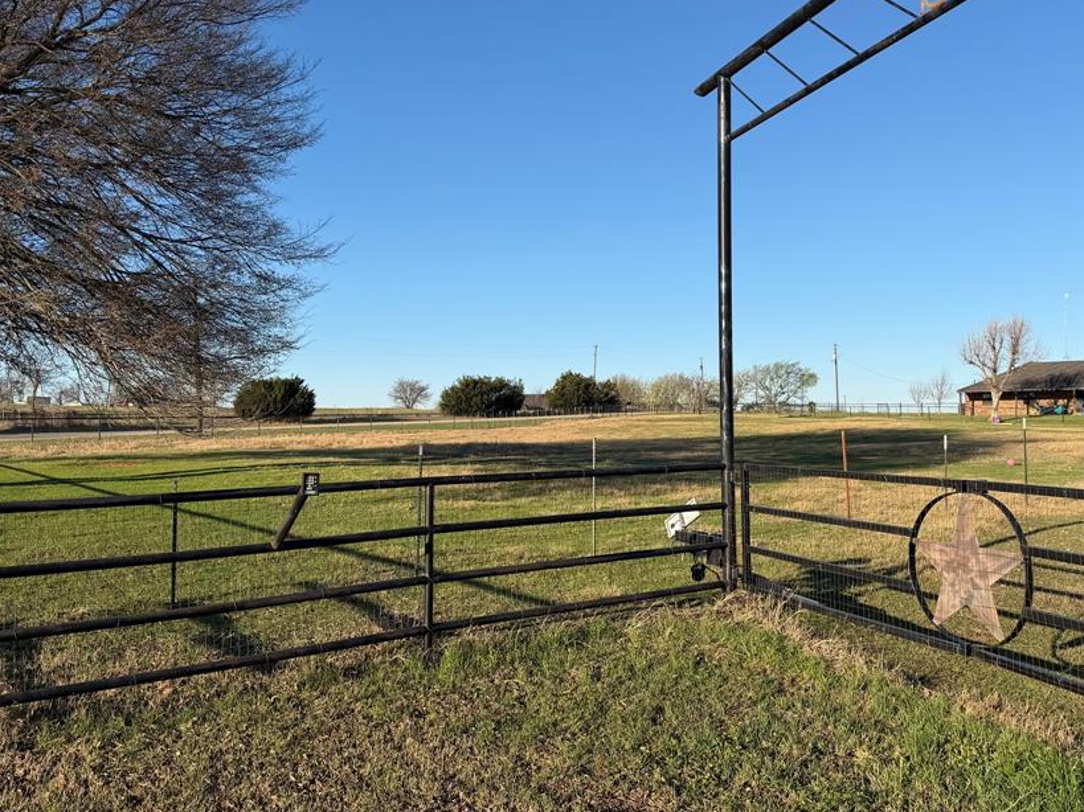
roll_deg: +0.0
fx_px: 939
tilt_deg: +3.4
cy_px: 374
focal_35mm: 30
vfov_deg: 46.7
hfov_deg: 59.9
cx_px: 516
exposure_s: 1/3953
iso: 80
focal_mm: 6.76
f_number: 1.78
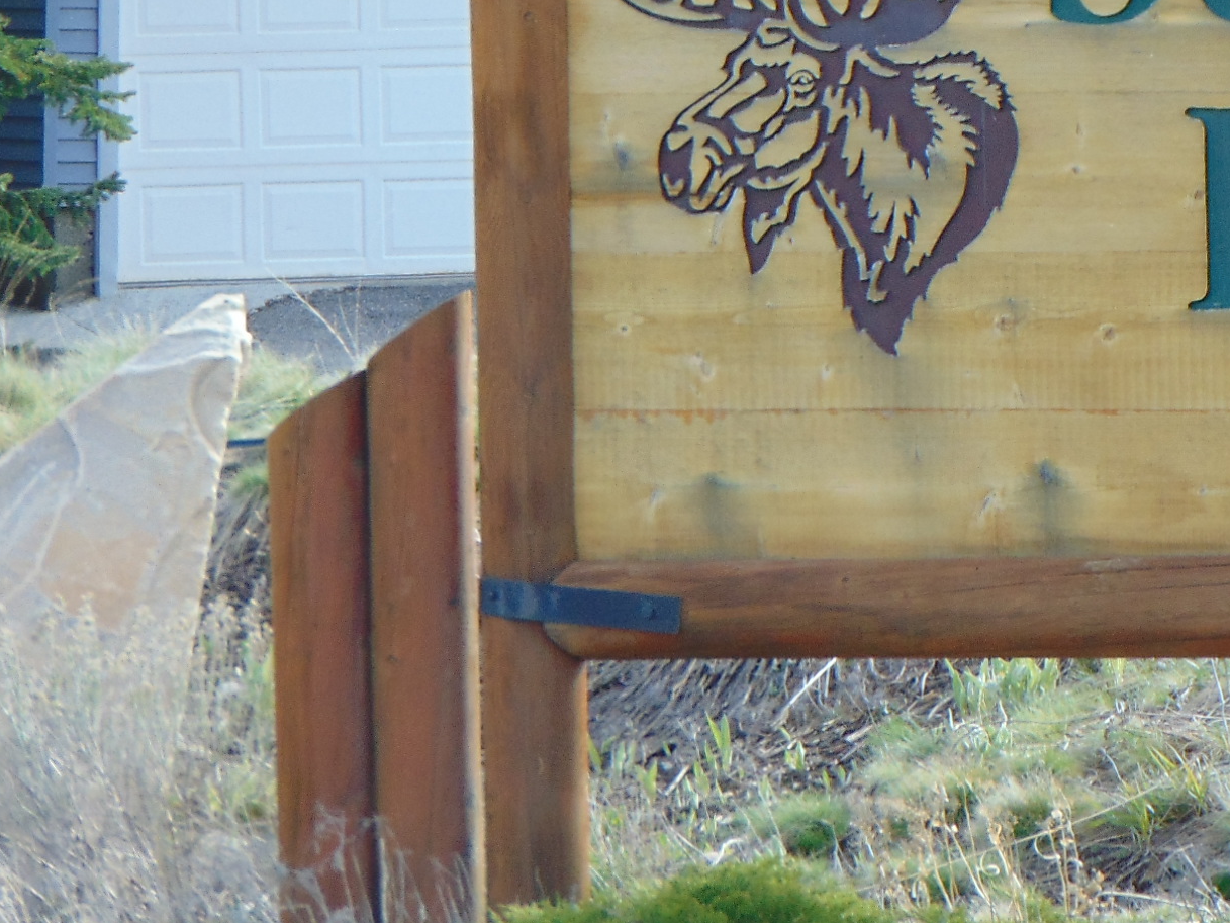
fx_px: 28678
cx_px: 1000
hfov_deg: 2.5
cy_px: 76
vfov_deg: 1.8
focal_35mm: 807
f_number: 4.2
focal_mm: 68
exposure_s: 1/160
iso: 80
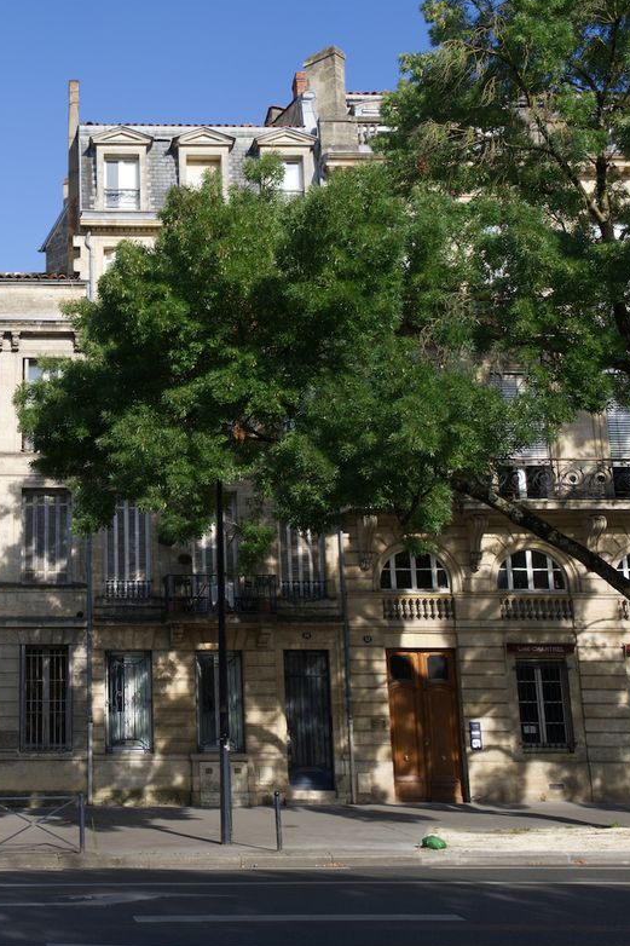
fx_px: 1208
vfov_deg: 42.8
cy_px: 474
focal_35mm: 46
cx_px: 74
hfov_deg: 28.2
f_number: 5.6
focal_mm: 20
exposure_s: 1/320
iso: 100
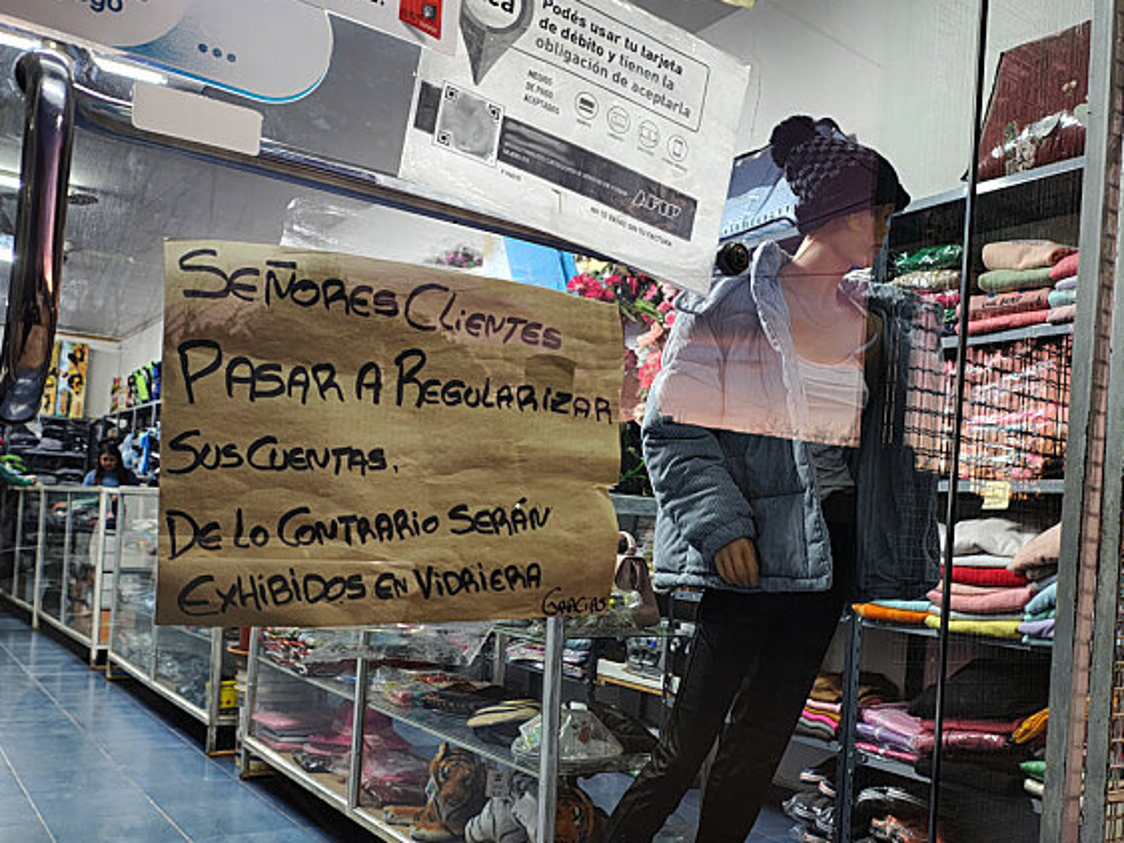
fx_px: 1039
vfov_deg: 43.8
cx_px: 625
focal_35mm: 32
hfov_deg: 56.7
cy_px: 529
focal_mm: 5.89
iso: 1163
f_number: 1.4
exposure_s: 1/33.3
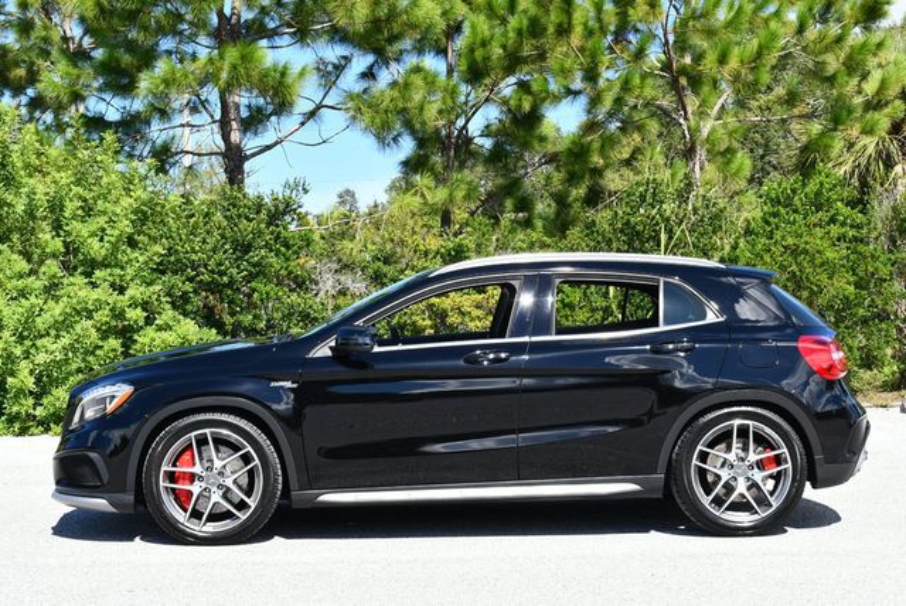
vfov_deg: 20.1
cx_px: 453
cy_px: 303
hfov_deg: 29.6
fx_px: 1713
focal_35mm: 68
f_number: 8
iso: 200
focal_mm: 34
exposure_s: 1/250
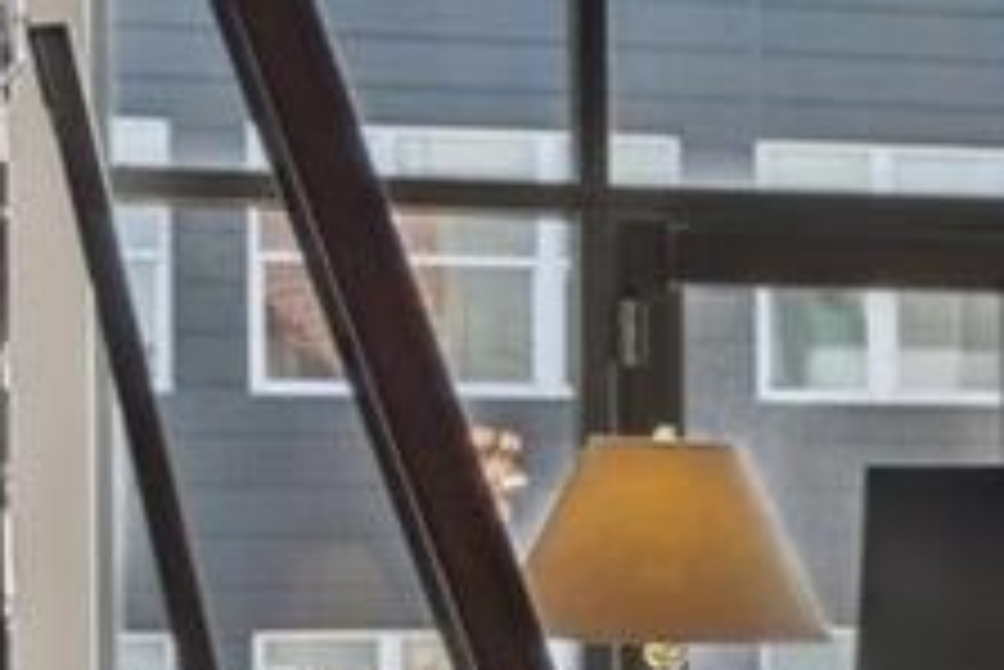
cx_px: 2886
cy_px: 760
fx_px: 4995
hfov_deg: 9.4
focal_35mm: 179
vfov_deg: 7.6
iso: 400
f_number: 8
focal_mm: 25
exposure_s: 1/40
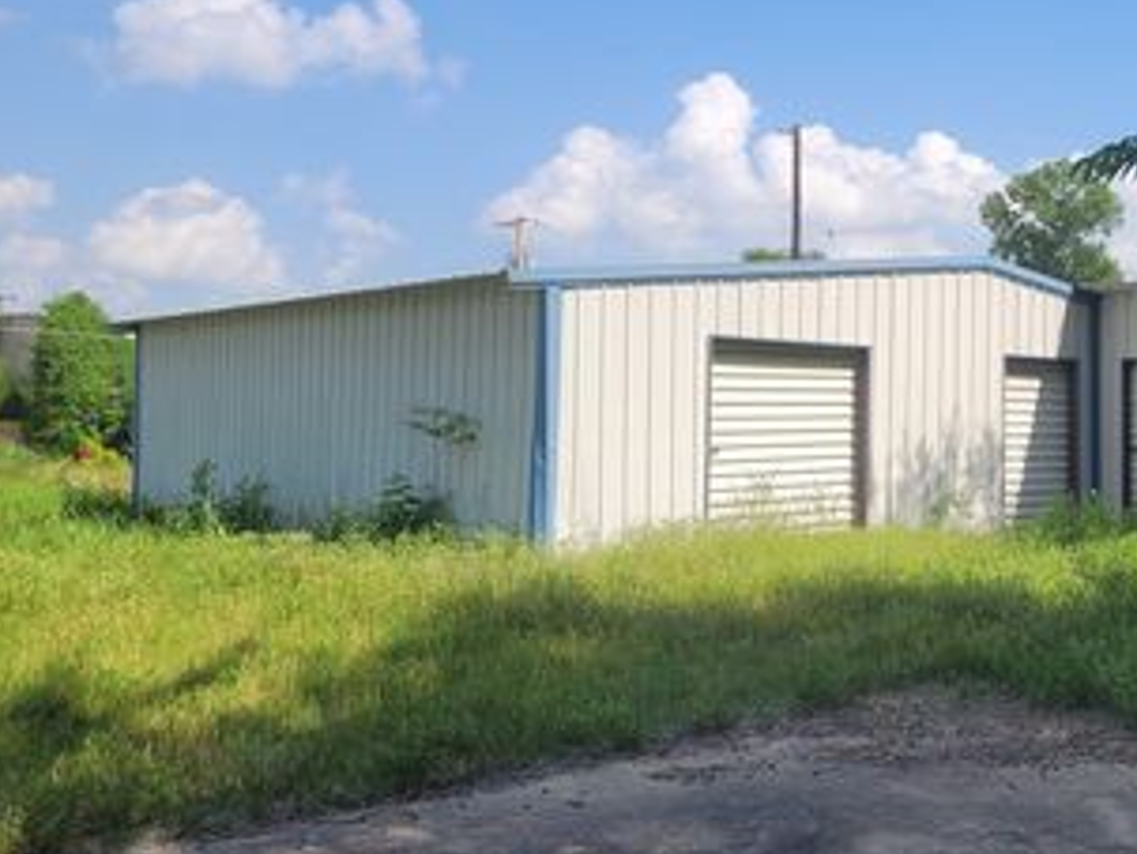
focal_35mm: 43
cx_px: 911
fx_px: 1414
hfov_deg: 41.9
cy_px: 442
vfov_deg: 33.6
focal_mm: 5.4
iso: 40
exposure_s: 1/1879
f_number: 1.8
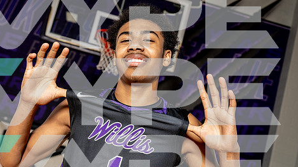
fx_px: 450
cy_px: 92
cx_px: 119
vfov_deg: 21.1
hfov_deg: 36.5
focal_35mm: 57
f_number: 5.6
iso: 400
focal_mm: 44
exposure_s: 1/250
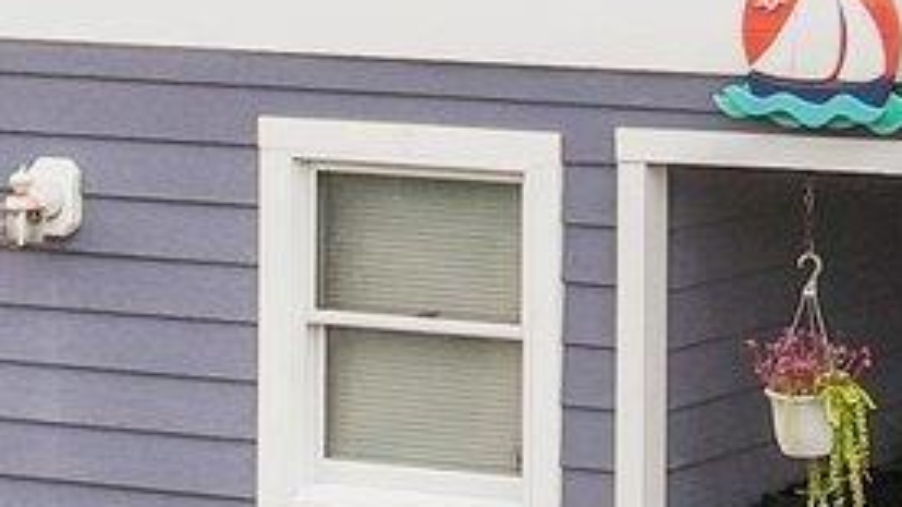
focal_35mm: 194
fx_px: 4638
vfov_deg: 6.1
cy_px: -432
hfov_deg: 10.8
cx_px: 1229
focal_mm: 12.29
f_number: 2.8
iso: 200
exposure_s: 1/2500
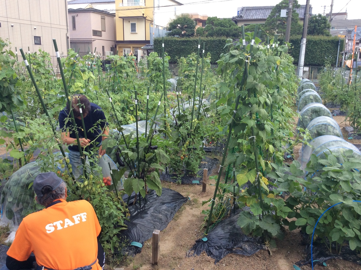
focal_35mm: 32
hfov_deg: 56.9
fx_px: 333
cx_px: 180
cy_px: 135
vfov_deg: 44.1
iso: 32
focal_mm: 3.3
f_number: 2.4
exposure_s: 1/100
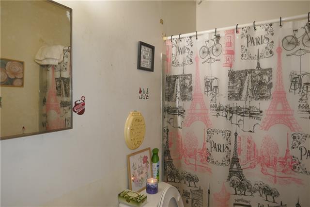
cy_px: 104
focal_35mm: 25
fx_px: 215
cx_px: 155
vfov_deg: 51.2
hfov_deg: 71.5
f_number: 2.8
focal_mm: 9.1
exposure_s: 1/60
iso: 640
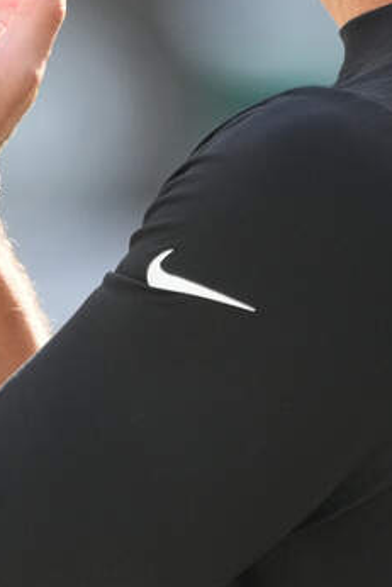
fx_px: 33904
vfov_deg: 1.0
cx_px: 253
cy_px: 7
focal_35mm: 2078
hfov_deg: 0.7
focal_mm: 600
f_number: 6.3
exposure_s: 1/2000
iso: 3200
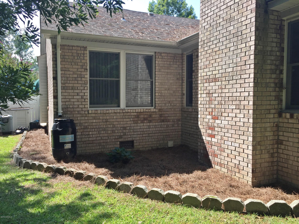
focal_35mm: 29
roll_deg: -0.5
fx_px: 250
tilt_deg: -3.2
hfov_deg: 61.7
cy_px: 112
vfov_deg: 48.2
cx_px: 150
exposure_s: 1/706
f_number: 2.2
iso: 32
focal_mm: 4.15
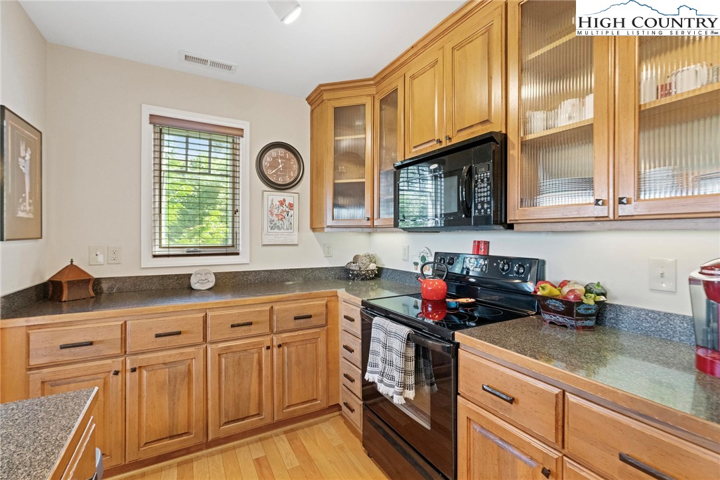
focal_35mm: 16
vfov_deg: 73.7
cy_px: 240
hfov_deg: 96.7
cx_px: 360
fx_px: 320
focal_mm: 16
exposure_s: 1/15
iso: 6400
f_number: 6.3
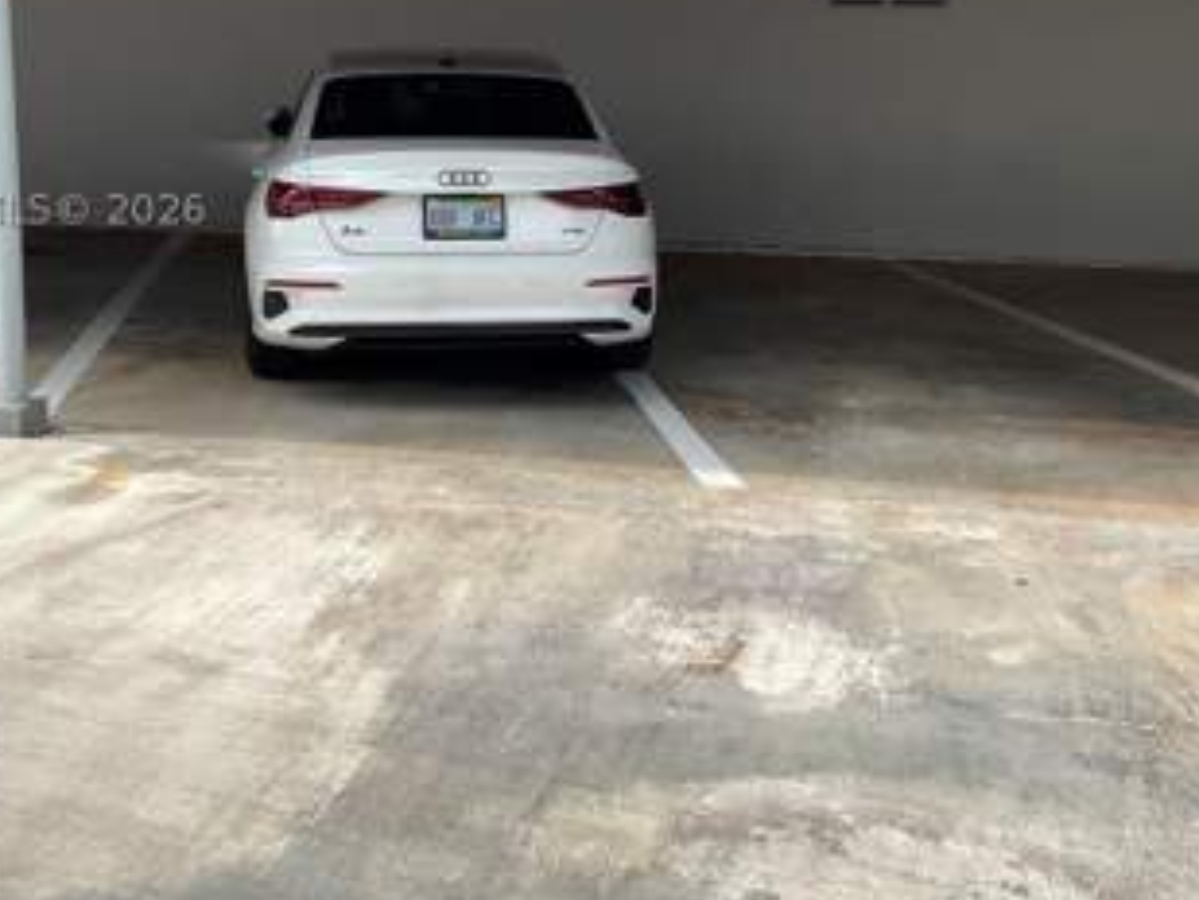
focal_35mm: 45
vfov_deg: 31.5
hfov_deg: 42.0
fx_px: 1559
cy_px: 209
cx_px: 563
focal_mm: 3
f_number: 1.8
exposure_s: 1/962
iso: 16
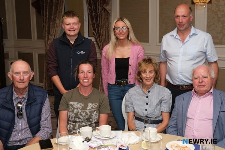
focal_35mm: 38
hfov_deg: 50.7
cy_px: 75
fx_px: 237
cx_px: 112
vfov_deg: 35.1
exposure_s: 1/125
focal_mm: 25.4
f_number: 4
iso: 400
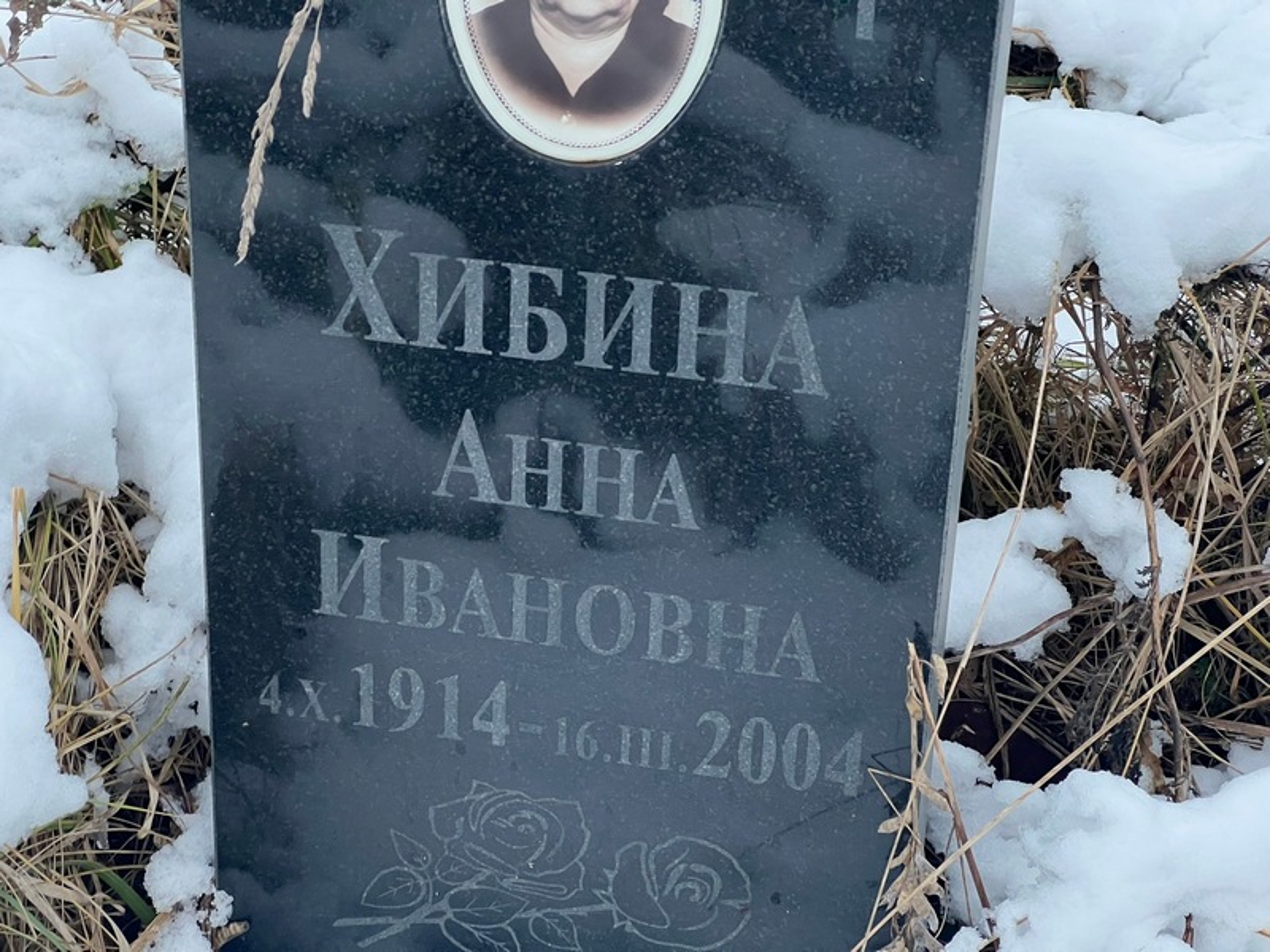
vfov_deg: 19.1
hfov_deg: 25.3
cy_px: 476
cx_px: 635
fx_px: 2825
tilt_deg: -31.1
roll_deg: -0.5
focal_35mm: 77
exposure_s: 1/72
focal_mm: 9
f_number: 2.8
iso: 200
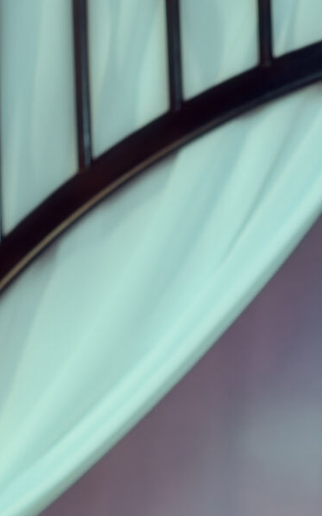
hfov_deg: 8.3
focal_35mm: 155
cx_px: 430
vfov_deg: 12.9
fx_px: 2176
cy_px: 733
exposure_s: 1/100
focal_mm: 50
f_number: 2.5
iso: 125
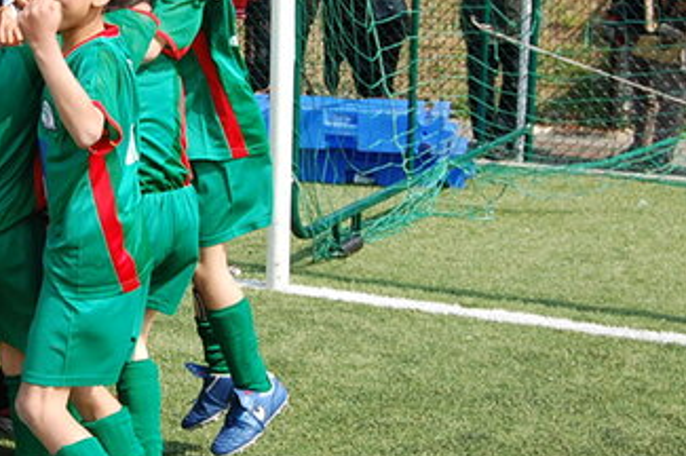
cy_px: 127
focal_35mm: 97
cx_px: 55
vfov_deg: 14.0
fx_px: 1845
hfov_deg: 20.6
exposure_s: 1/250
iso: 200
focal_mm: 35
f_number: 8
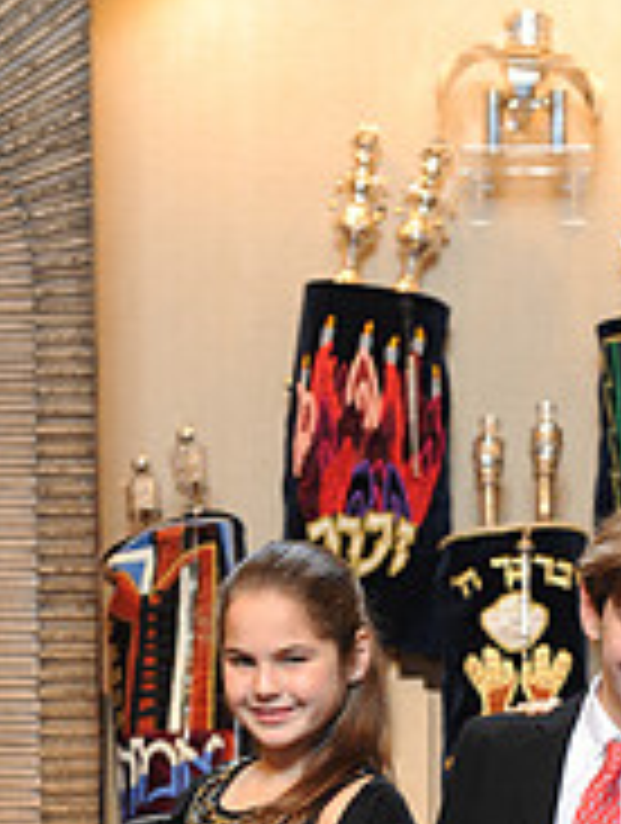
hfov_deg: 9.0
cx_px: 560
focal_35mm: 165
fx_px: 3933
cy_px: 968
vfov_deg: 11.7
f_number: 5
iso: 500
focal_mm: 70
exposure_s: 1/30
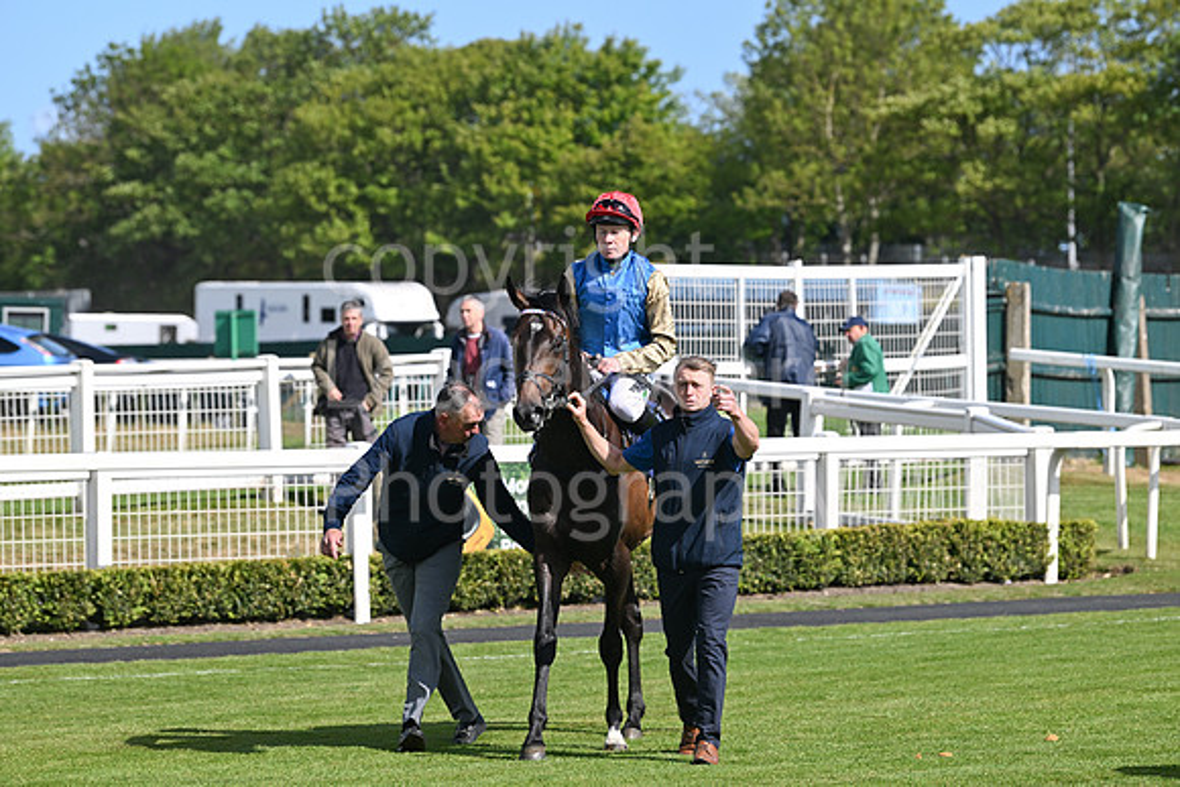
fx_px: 5573
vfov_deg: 8.1
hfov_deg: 12.1
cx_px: 590
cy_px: 394
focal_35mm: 170
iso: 400
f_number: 5.6
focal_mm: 170
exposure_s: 1/2000
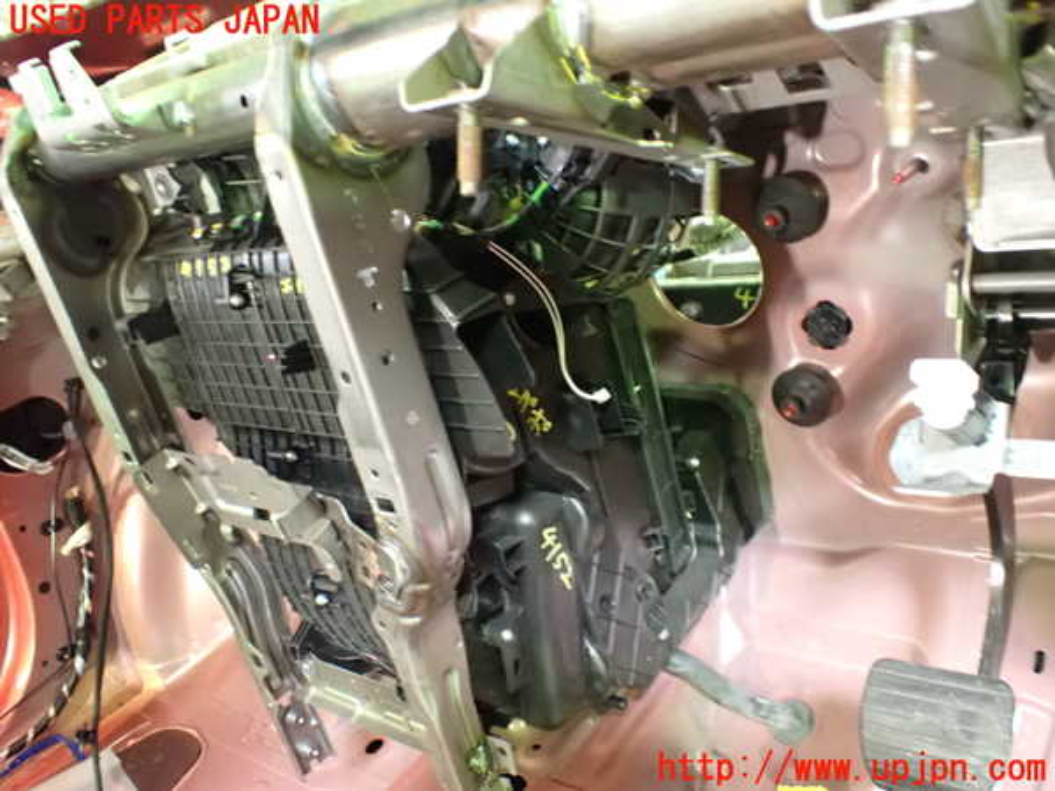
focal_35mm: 30
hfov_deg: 60.0
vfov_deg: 46.8
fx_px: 914
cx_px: 528
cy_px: 396
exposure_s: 1/8
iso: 1600
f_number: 2.3
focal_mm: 5.4
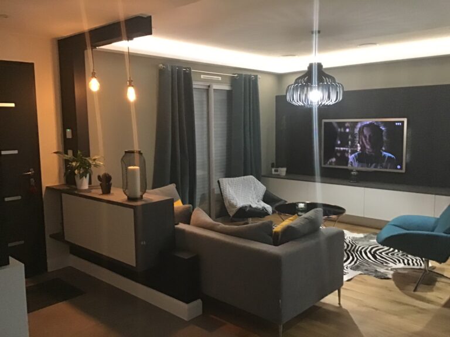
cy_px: 168
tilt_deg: -7.1
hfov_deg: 58.4
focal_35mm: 31
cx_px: 225
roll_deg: +0.2
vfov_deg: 45.4
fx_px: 403
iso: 320
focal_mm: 3.3
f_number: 2.4
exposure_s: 1/17
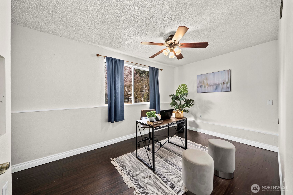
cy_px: 98
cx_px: 146
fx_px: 98
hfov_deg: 112.6
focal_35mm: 12
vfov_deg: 90.0
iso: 1000
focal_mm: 12
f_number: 6.7
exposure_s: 1/8
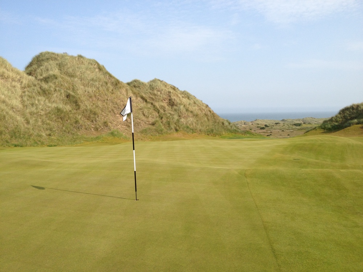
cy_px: 136
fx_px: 367
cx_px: 182
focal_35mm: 35
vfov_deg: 40.7
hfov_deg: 52.6
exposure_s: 1/1534
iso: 50
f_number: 2.4
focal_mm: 4.28
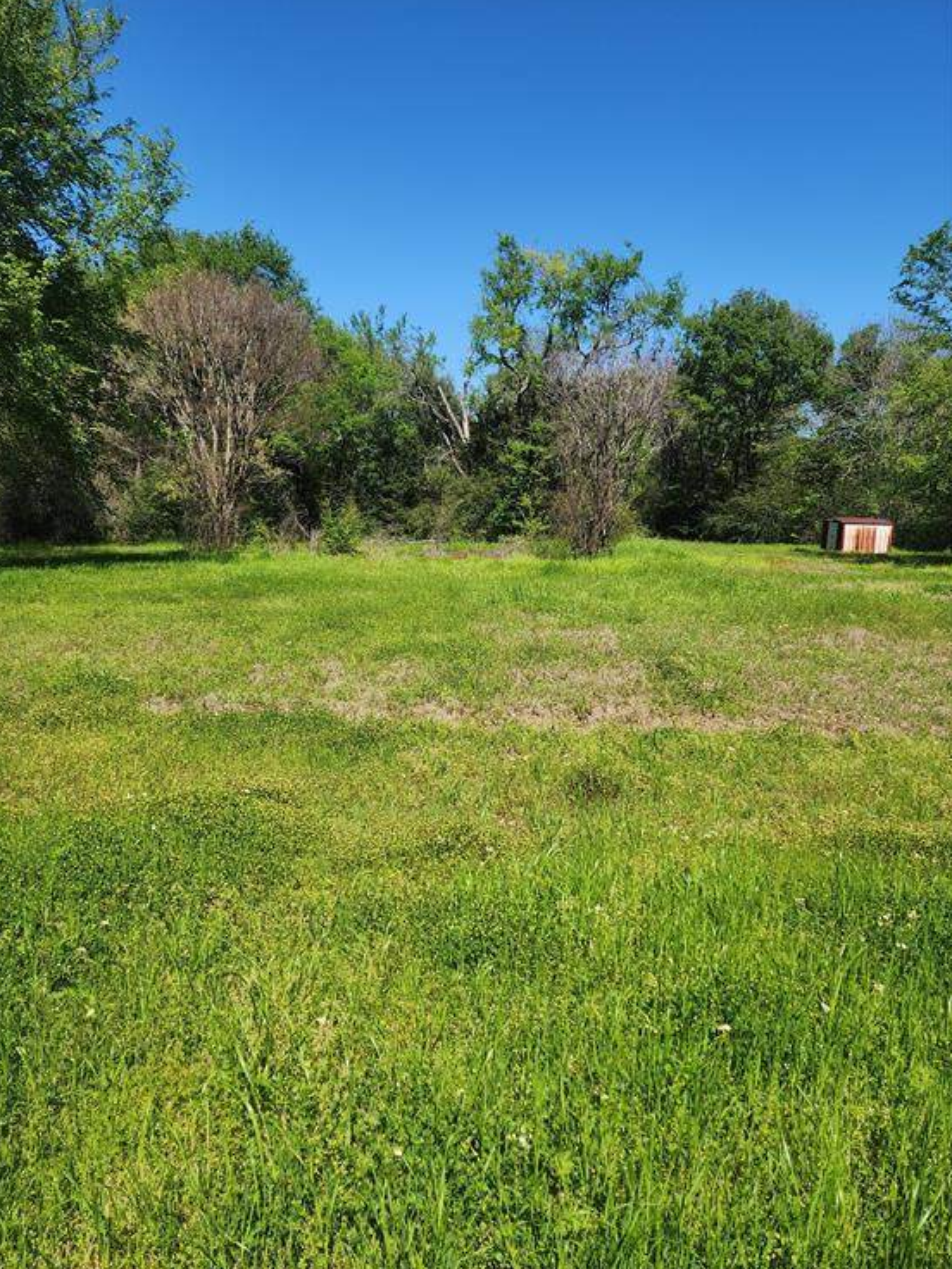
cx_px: 459
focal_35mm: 24
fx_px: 880
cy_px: 616
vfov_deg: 71.6
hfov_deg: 56.8
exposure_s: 1/984
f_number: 1.8
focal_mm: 6.4
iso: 12
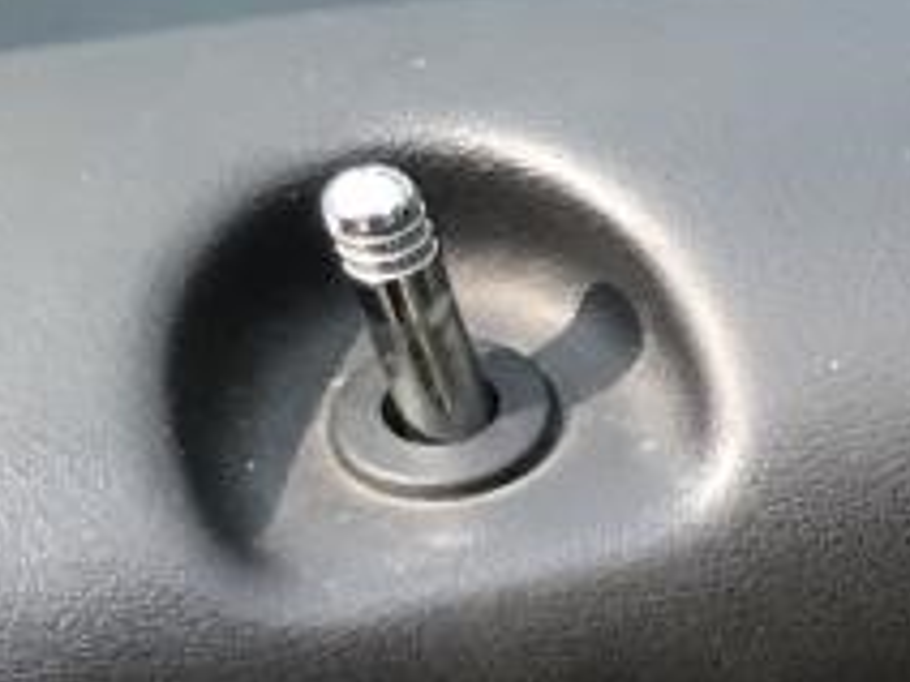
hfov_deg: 9.9
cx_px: 2382
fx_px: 4443
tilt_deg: -46.4
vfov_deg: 8.5
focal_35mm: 169
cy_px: 1141
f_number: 1.8
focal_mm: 3.99
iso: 20
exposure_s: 1/431
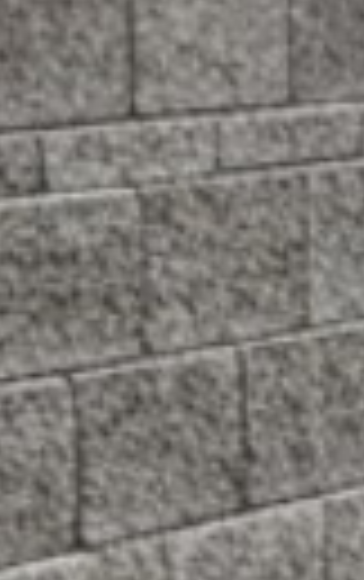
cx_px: -436
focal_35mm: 226
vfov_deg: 9.1
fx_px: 3575
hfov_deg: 5.7
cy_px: -193
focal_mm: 6.4
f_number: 1.8
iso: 371
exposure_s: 1/1356
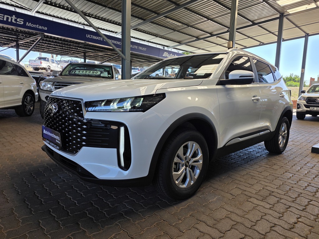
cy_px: 120
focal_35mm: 23
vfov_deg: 58.9
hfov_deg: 73.9
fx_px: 212
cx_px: 160
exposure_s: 1/359
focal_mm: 6.25
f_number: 1.7
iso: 40
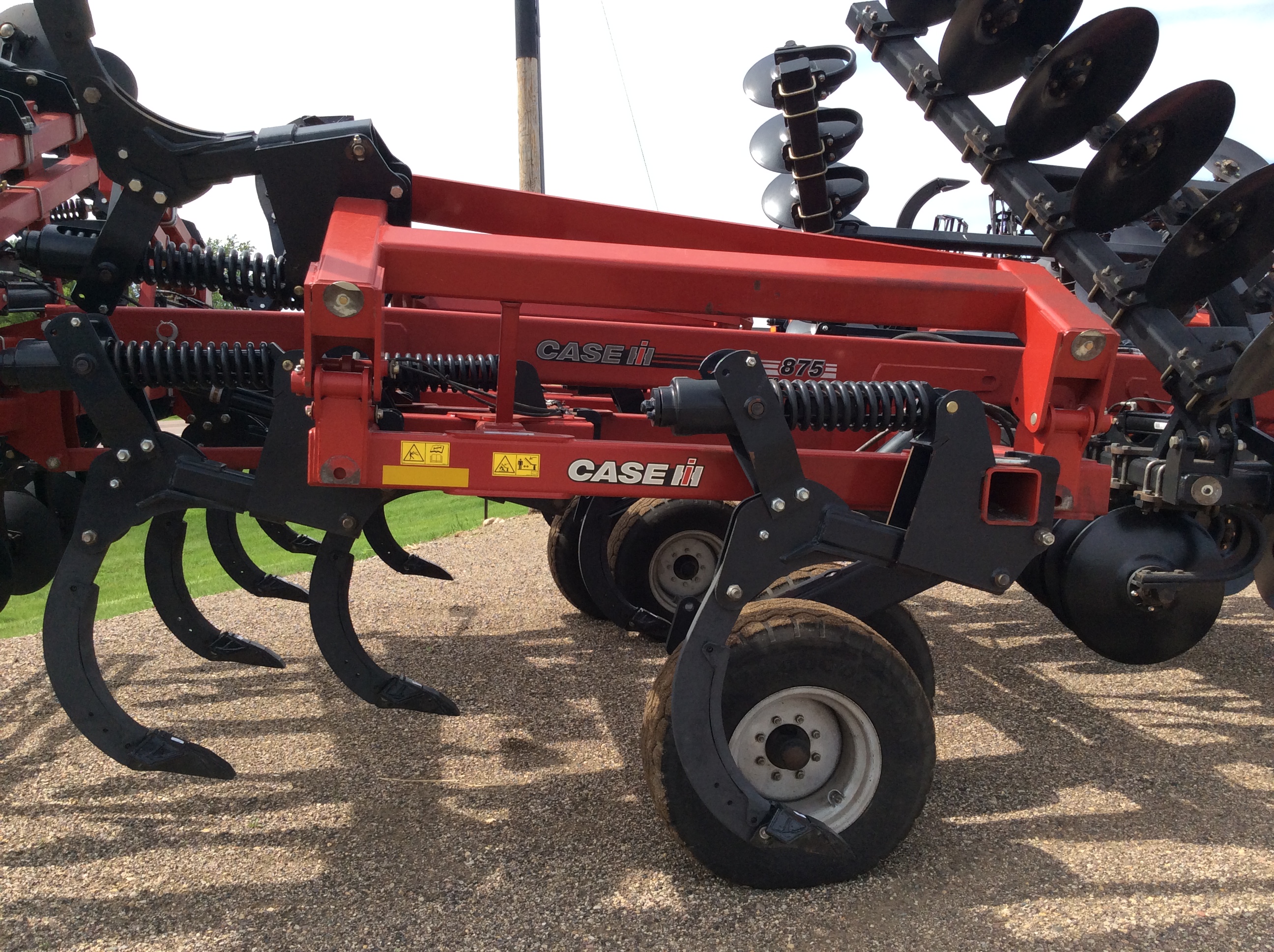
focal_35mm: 32
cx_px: 637
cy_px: 476
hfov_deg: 56.9
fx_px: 1176
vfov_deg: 44.1
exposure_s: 1/907
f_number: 2.4
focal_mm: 3.3
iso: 32
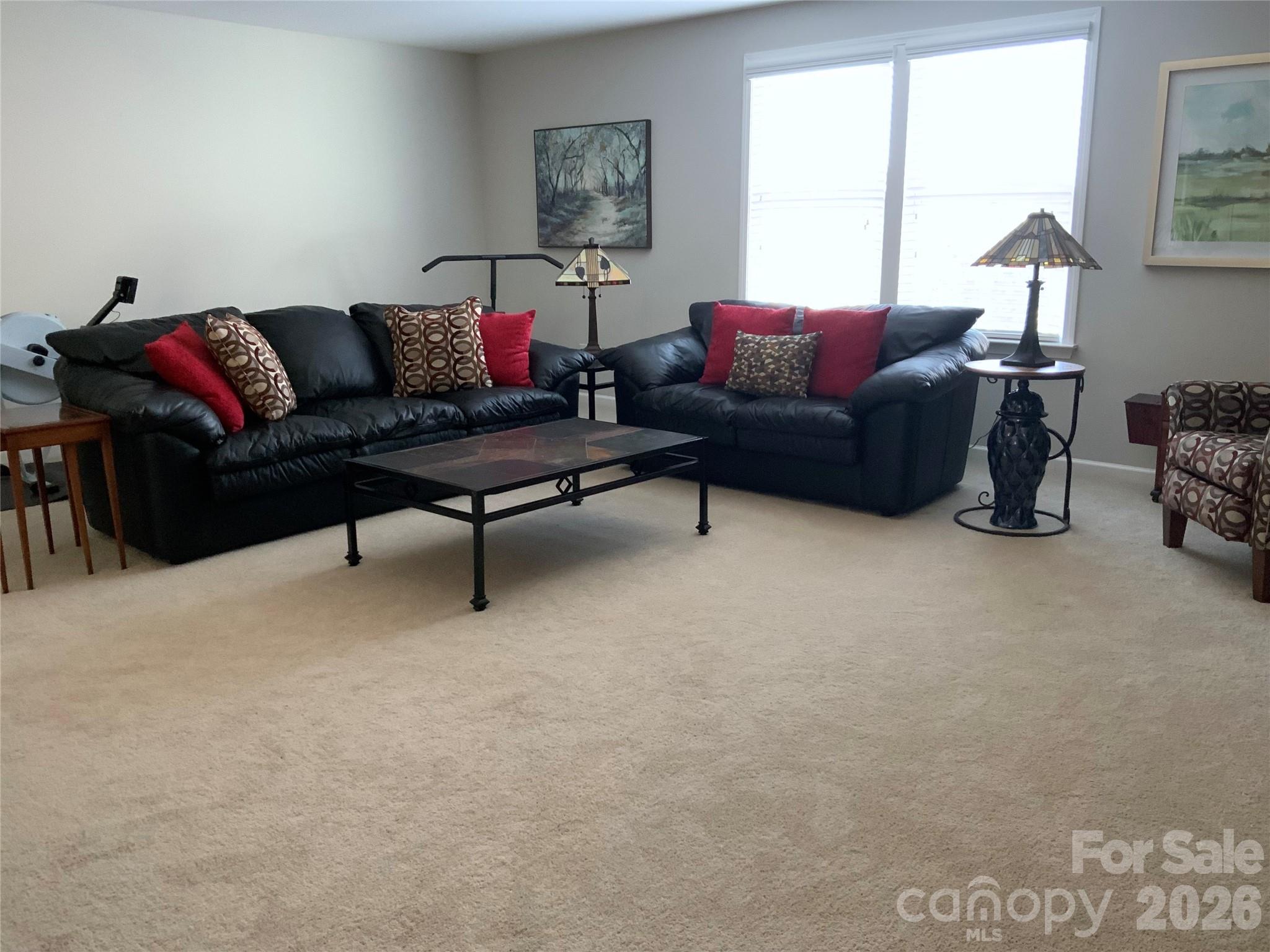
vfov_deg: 48.2
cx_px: 635
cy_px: 476
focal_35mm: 29
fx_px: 1064
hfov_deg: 61.7
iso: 200
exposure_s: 1/40
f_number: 1.8
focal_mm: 3
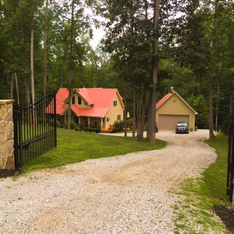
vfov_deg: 47.2
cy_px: 115
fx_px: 268
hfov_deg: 46.8
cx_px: 88
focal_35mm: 35
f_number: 2.2
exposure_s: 1/306
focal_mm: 4.15
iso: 32
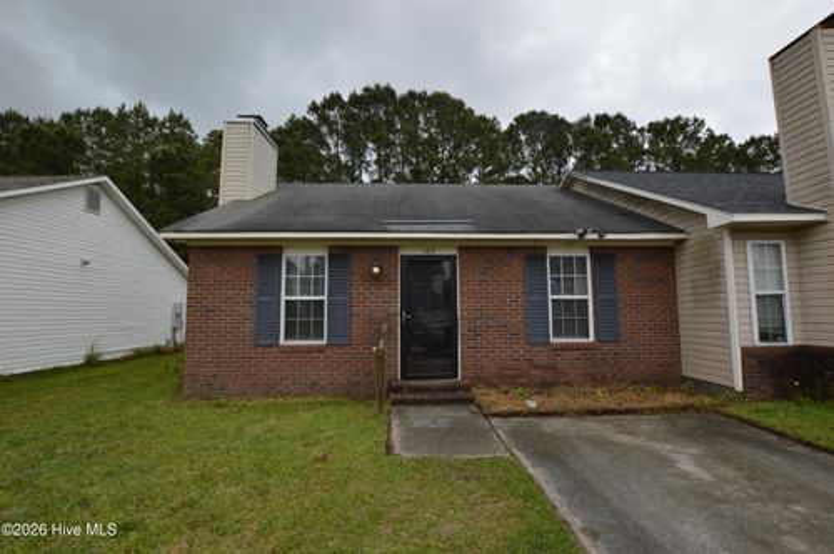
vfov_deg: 77.2
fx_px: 347
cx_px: 417
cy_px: 277
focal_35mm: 15
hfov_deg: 100.5
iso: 100
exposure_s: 1/250
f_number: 8
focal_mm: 10
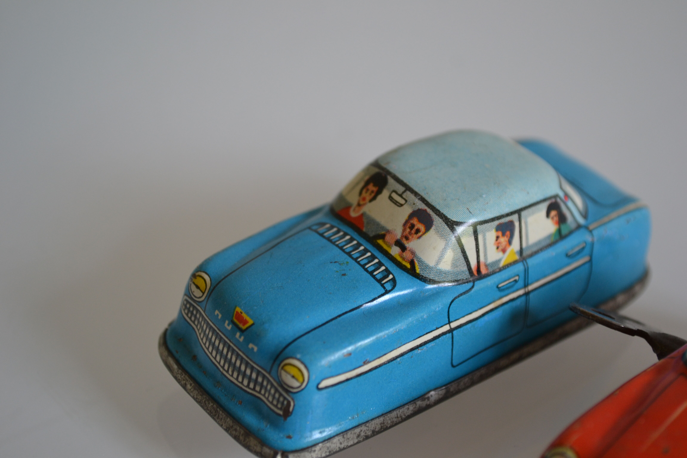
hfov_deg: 29.2
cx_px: 344
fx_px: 1317
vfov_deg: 19.7
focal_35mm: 69
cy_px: 229
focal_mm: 46
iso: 400
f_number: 5.3
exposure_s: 1/40
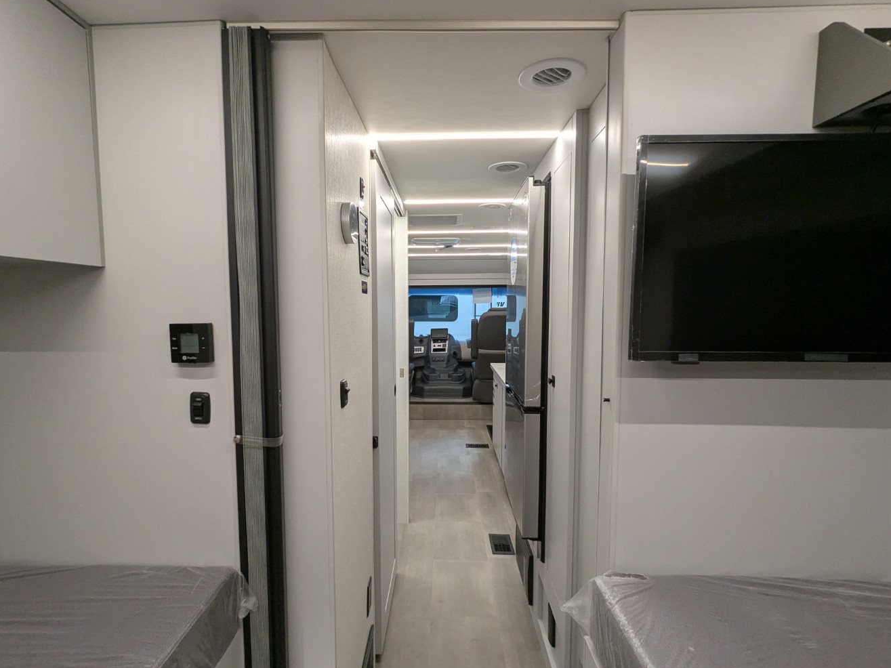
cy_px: 338
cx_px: 428
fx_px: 438
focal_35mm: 17
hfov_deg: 91.0
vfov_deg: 74.7
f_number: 2.2
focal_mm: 2.35
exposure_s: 1/86.4
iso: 226
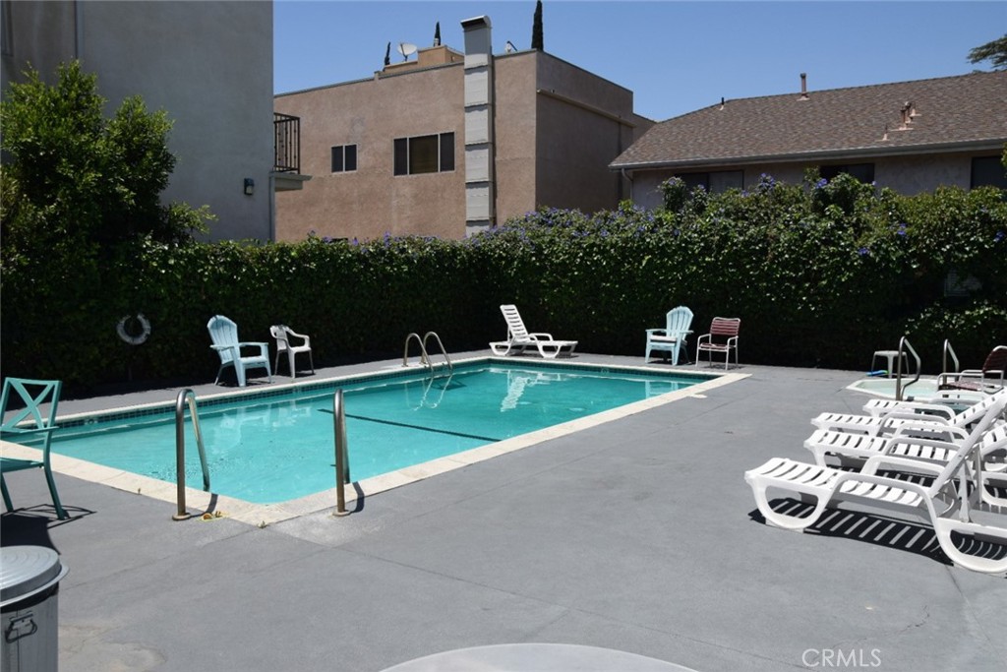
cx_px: 504
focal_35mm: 27
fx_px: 755
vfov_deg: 47.9
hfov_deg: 67.4
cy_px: 336
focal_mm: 18
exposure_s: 1/500
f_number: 8
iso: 200
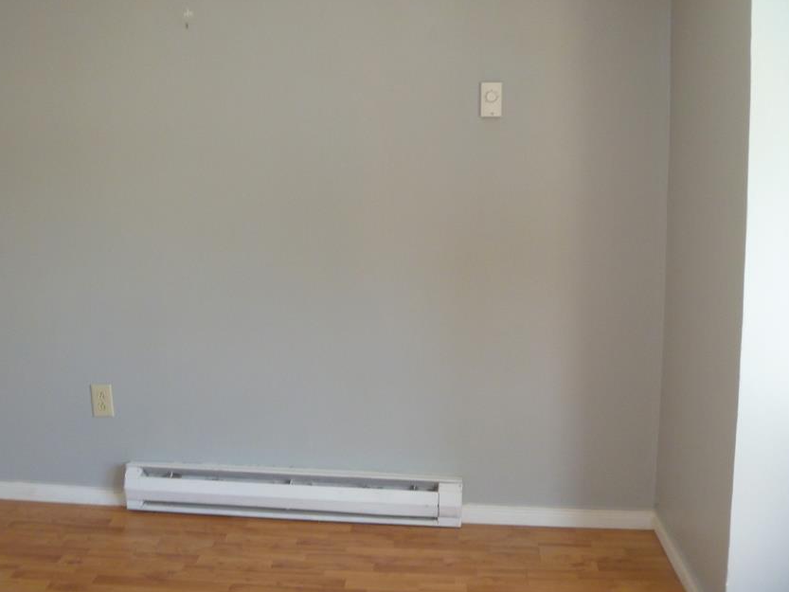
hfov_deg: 43.6
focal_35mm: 43
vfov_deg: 33.5
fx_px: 980
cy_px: 252
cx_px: 318
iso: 200
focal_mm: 6.3
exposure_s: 1/30
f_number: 3.5
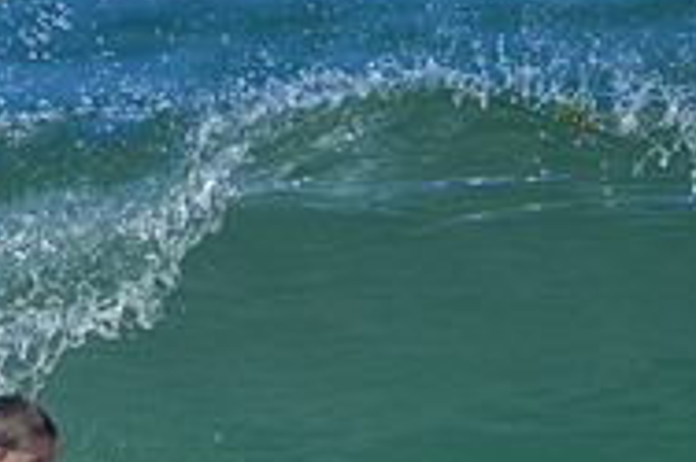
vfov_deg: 0.4
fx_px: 66891
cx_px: 15
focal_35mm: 3463
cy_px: 660
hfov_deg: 0.6
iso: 1400
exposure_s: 1/4000
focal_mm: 1120
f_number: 9
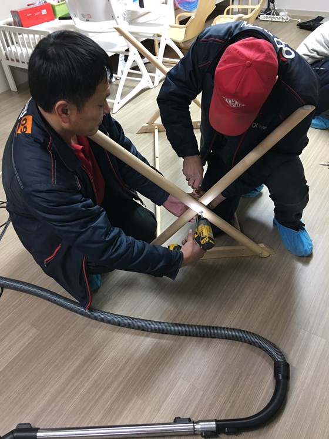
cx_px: 164
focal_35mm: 29
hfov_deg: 48.2
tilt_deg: -40.9
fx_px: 368
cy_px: 220
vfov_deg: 61.7
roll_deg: +6.1
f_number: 2.2
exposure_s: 1/15
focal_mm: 4.15
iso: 64
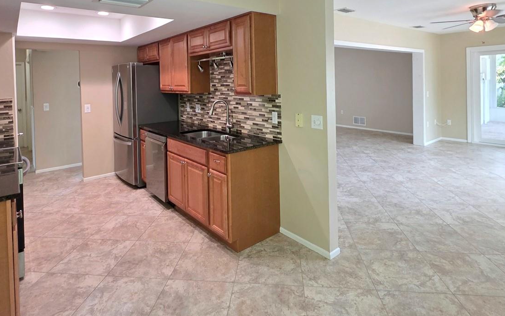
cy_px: 88
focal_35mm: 20
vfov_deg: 57.3
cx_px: 247
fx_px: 275
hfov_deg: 85.0
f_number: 1.9
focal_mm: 2.2
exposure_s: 1/120
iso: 200
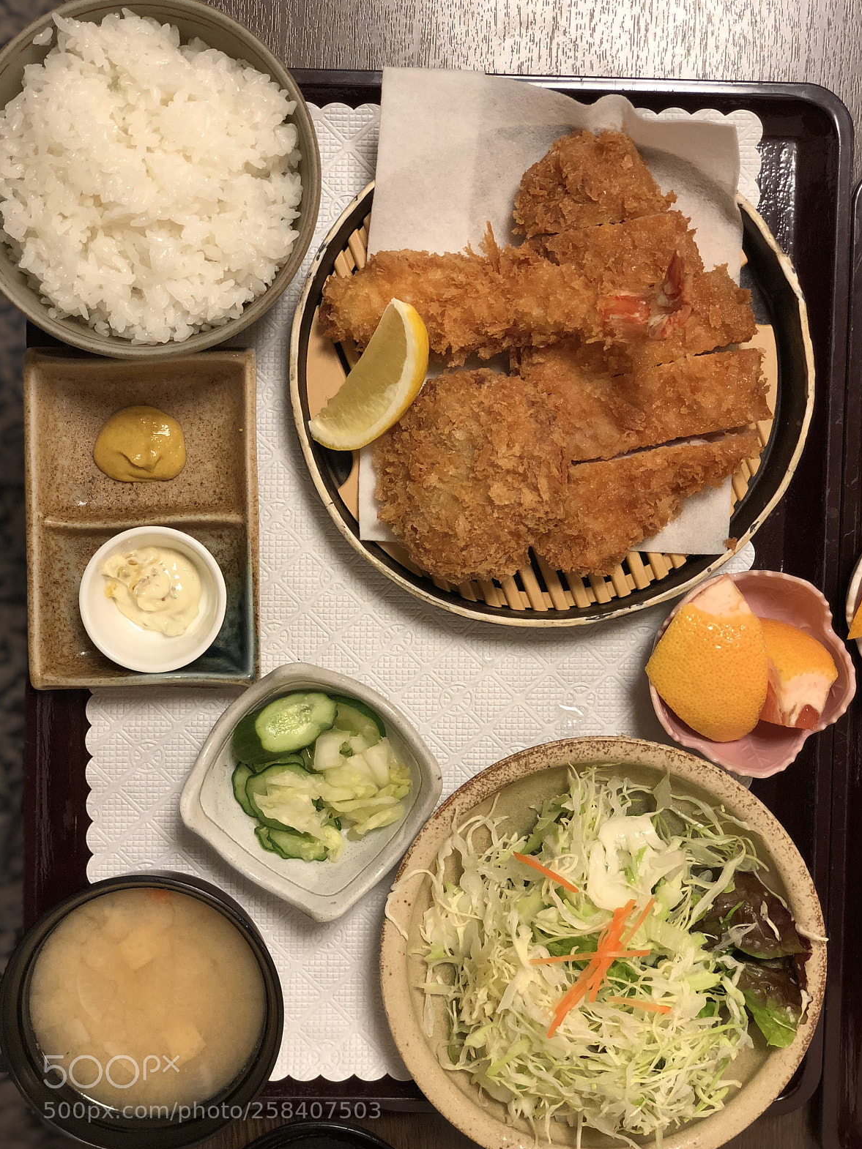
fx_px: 1760
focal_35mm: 53
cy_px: 583
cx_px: 437
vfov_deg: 36.2
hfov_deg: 27.5
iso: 100
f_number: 2.4
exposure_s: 1/33
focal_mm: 6
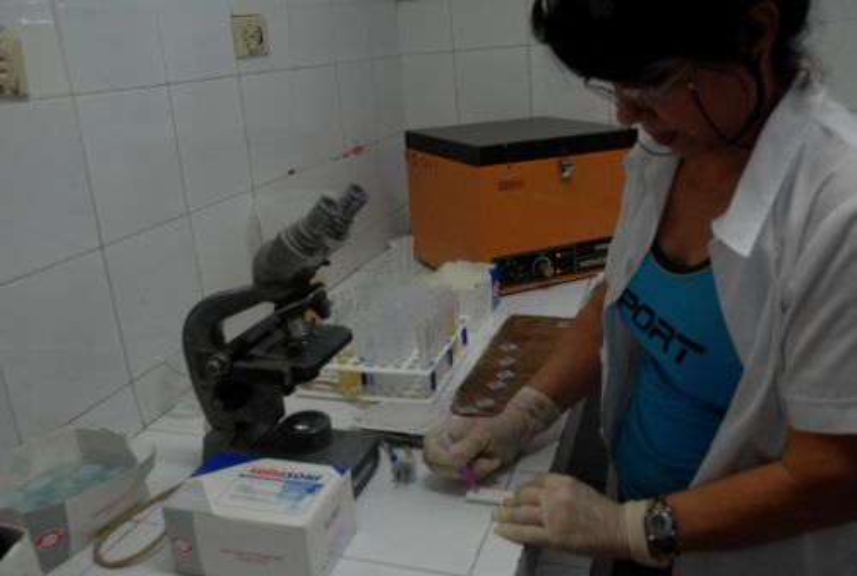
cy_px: 288
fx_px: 787
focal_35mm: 33
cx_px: 428
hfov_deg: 57.1
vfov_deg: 40.2
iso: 500
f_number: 6.3
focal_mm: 22
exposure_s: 1/15
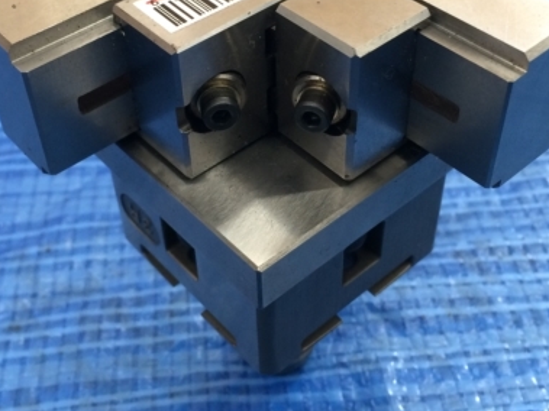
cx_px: 248
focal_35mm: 49
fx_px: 777
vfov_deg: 29.4
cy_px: 129
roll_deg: +2.5
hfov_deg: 38.9
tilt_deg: -43.4
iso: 100
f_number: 2.2
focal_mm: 4.15
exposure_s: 1/30
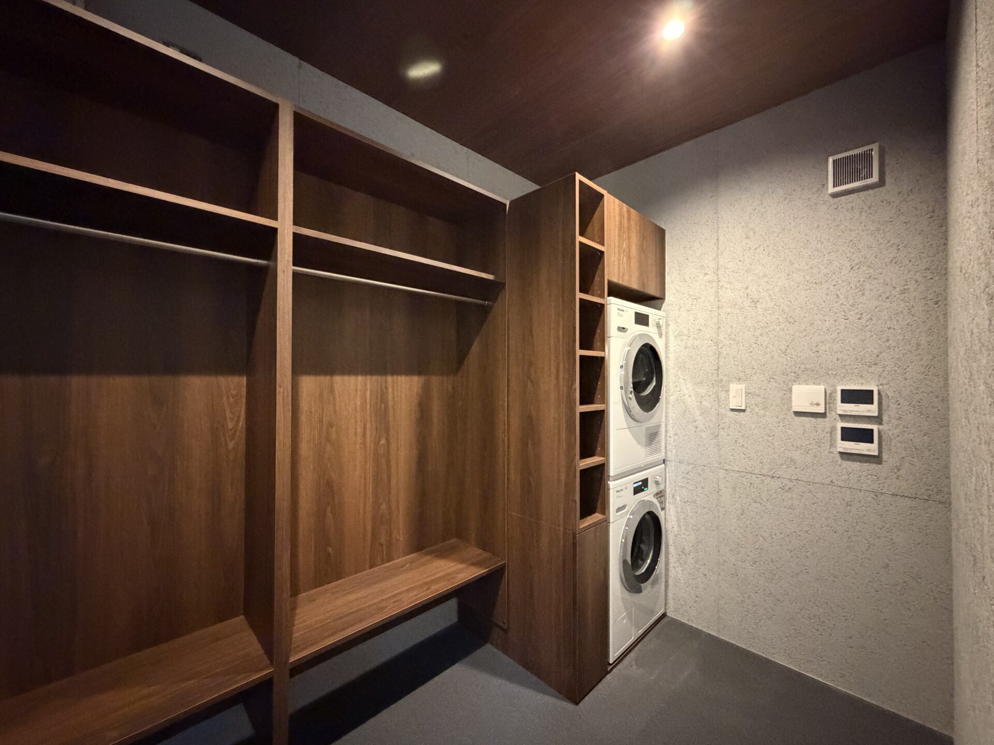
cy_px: 372
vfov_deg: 85.7
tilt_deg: +1.0
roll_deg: +0.5
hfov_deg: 102.1
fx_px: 402
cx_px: 497
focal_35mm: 14
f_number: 2.2
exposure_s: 1/40
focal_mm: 2.22
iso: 1600
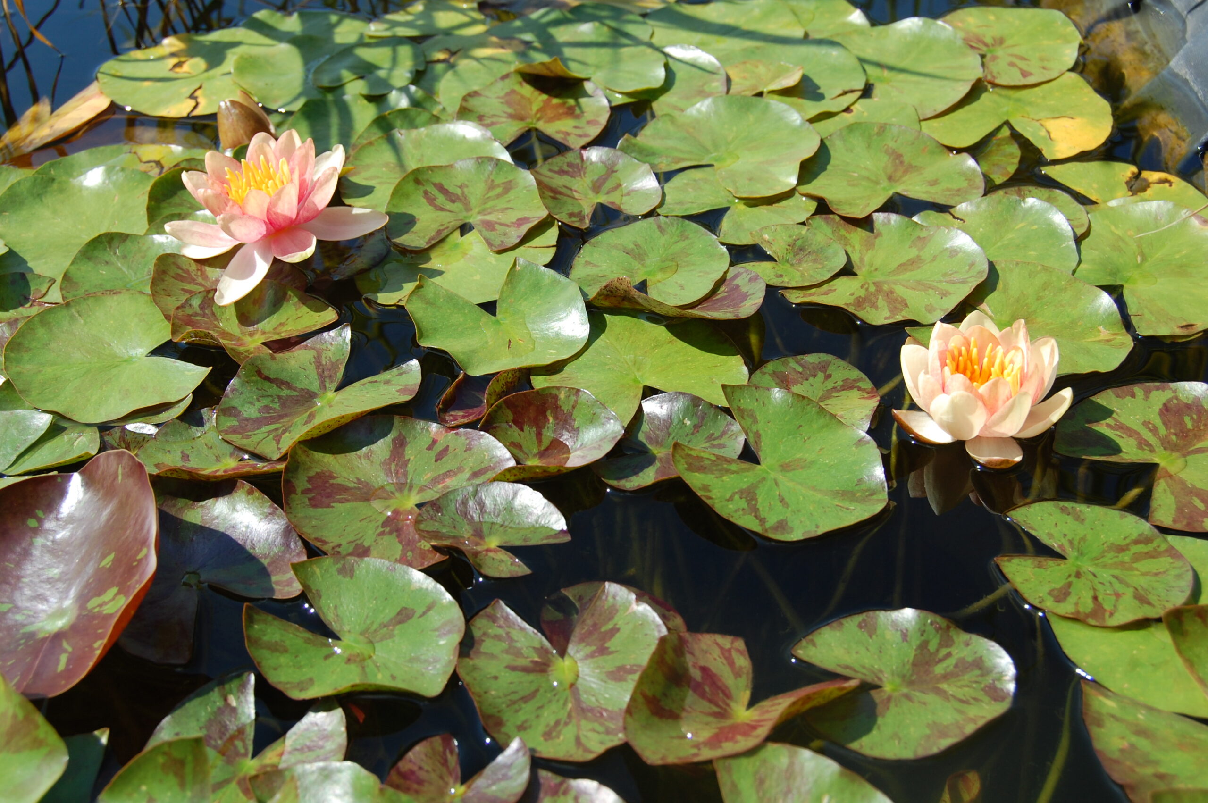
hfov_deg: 41.1
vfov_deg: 28.0
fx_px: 1609
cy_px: 402
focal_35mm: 48
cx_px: 604
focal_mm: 32
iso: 200
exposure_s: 1/320
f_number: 9
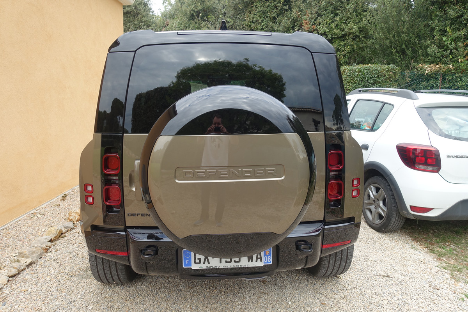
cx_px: 234
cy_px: 156
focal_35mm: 24
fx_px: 312
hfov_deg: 73.7
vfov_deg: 53.1
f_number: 4
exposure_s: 1/80
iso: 125
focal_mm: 8.8
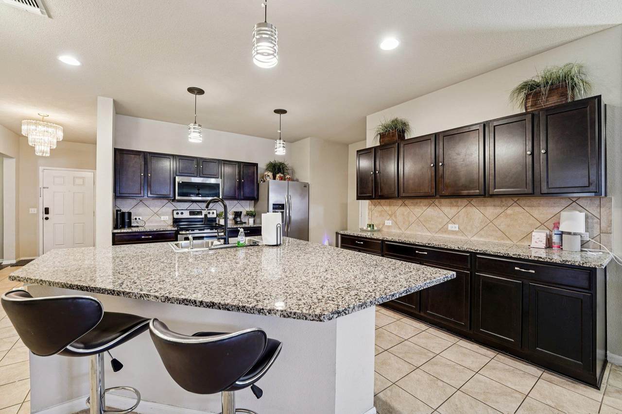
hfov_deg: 104.3
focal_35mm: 14
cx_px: 311
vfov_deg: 81.2
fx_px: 242
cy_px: 207
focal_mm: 14
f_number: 8
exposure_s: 1/3.33
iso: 400
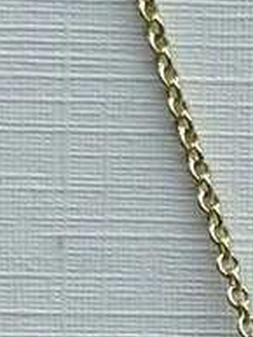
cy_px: 263
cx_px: 478
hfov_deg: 4.4
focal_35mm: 332
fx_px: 3232
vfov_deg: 6.0
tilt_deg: -79.5
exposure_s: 1/418
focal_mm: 6.76
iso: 64
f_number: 1.78
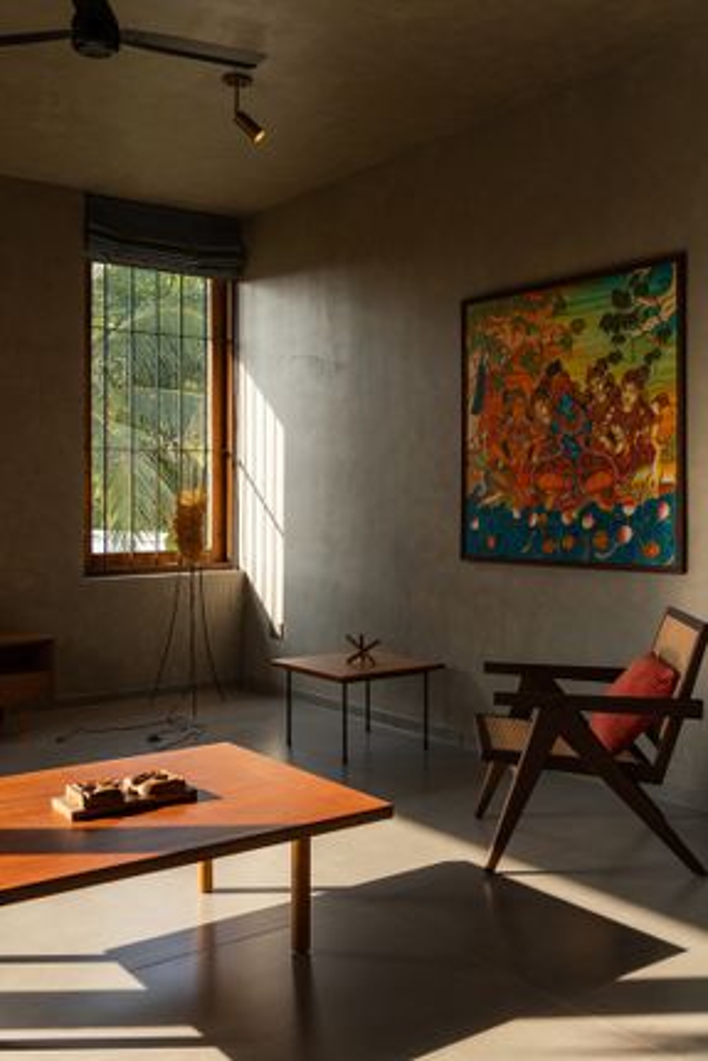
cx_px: 354
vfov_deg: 53.1
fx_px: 1061
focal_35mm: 36
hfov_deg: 36.9
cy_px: 530
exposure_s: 1/80
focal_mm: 36
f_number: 8
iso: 125
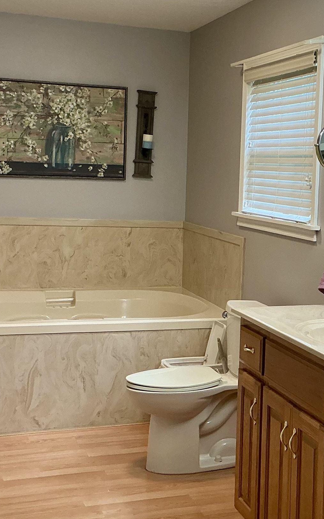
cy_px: 224
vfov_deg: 35.0
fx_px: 819
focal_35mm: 58
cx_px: 240
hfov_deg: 22.2
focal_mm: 3
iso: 50
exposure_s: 1/60
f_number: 1.8
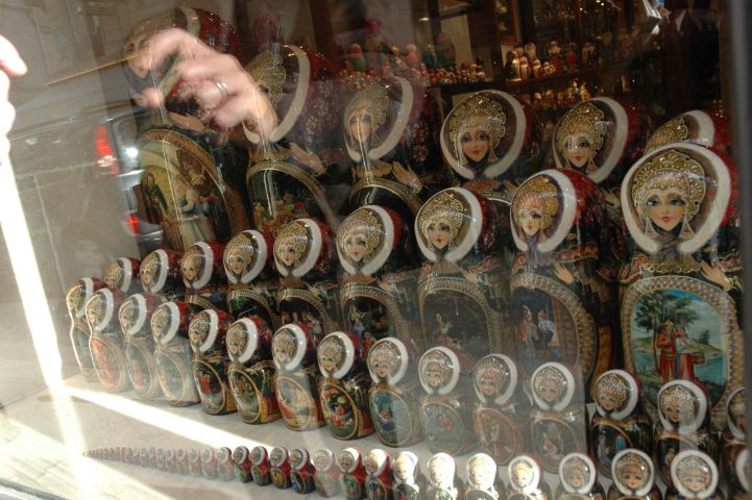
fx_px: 689
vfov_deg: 39.9
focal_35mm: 33
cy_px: 250
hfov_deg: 57.2
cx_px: 376
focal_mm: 22
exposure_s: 1/60
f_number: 7.1
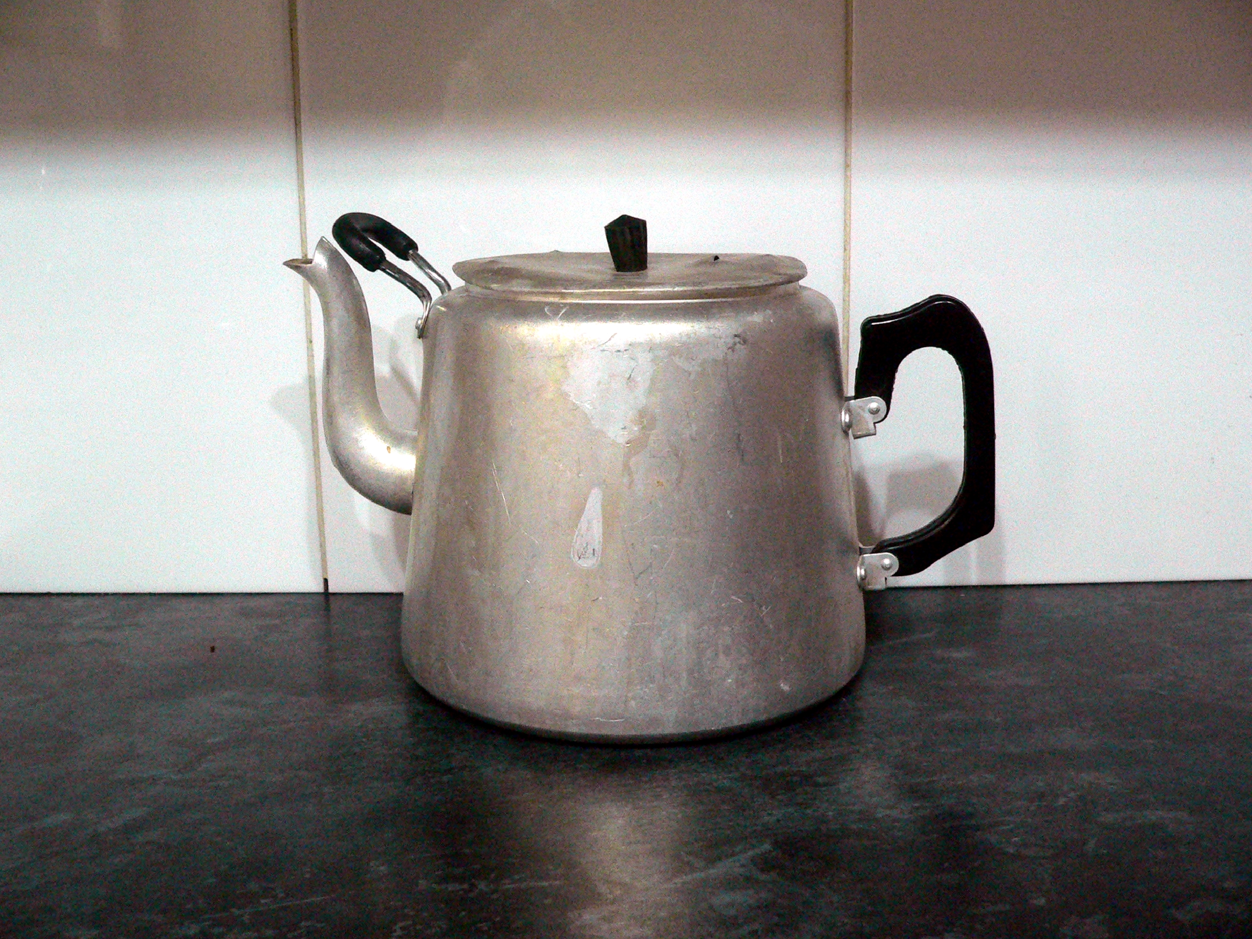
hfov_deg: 51.4
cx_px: 626
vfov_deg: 39.7
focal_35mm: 36
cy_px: 470
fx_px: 1302
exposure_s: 1/30
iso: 400
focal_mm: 6
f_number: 2.8
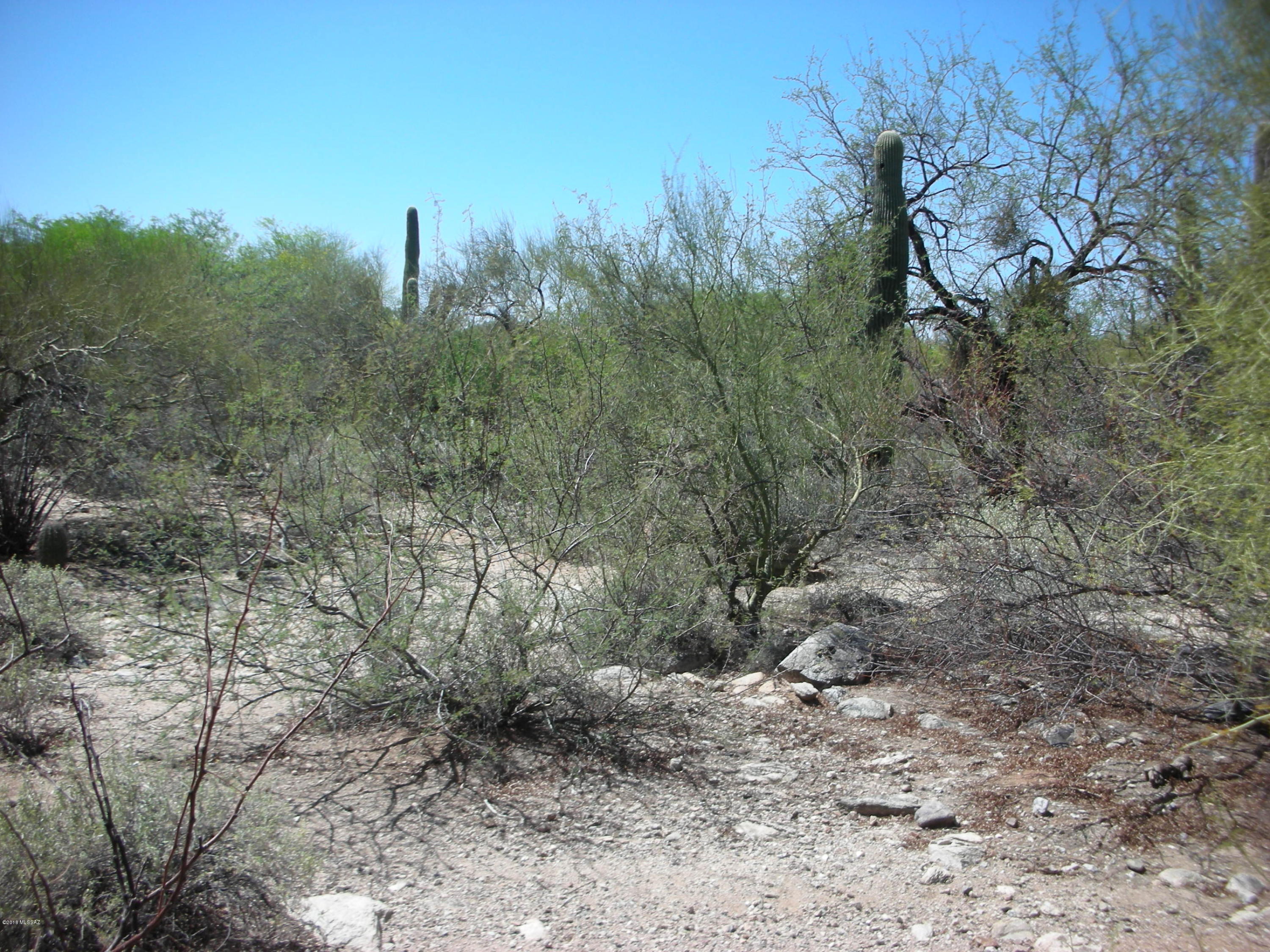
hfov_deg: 52.6
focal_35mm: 35
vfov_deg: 40.7
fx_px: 1284
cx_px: 635
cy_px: 476
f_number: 8.5
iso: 50
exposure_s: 1/76.8
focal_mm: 5.8
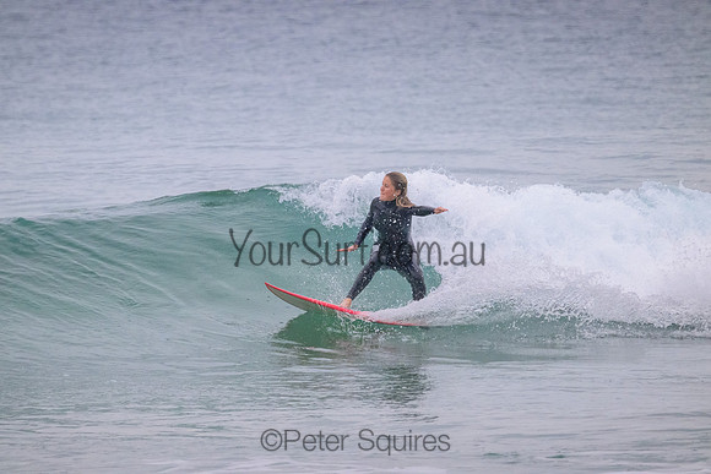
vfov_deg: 1.7
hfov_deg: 2.6
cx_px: 356
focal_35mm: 800
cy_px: 237
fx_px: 15803
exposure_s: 1/1250
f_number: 11
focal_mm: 800
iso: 6400
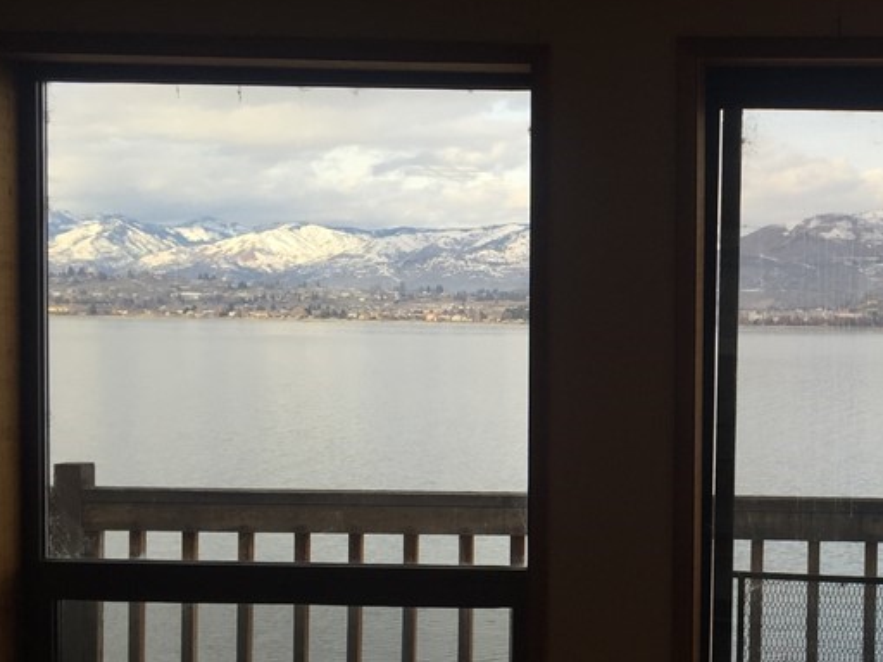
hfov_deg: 31.6
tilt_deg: -3.7
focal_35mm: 58
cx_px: 802
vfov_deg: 25.2
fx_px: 1479
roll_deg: +0.6
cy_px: 388
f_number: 2.2
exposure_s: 1/158
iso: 32
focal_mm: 4.15
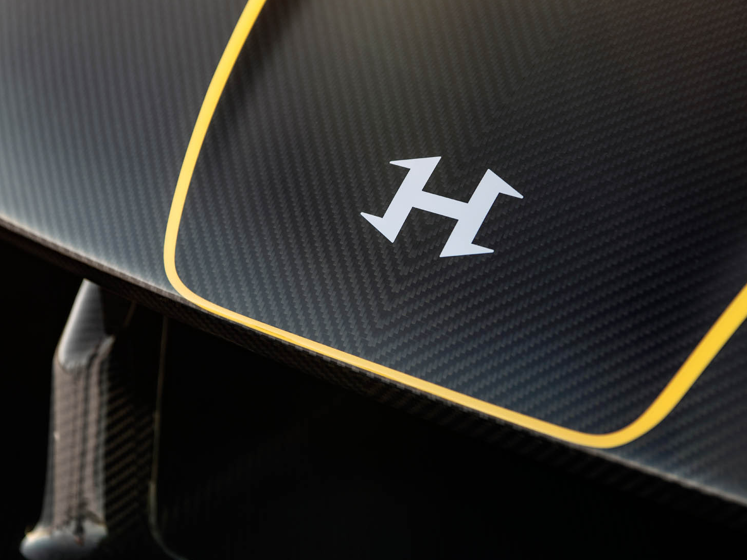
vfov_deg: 16.6
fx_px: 1921
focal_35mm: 89
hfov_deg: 22.0
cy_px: 237
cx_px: 456
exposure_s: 1/50
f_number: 5
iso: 64
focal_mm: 70
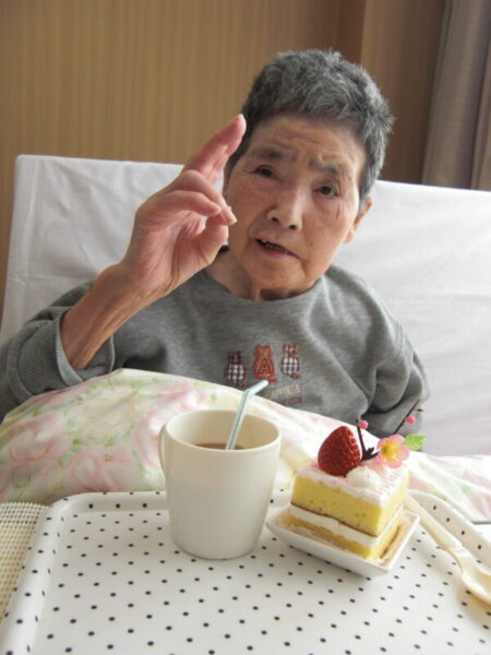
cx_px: 246
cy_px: 328
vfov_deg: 63.4
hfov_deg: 49.7
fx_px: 530
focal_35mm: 28
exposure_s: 1/80
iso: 50
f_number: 2.6
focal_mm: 4.9
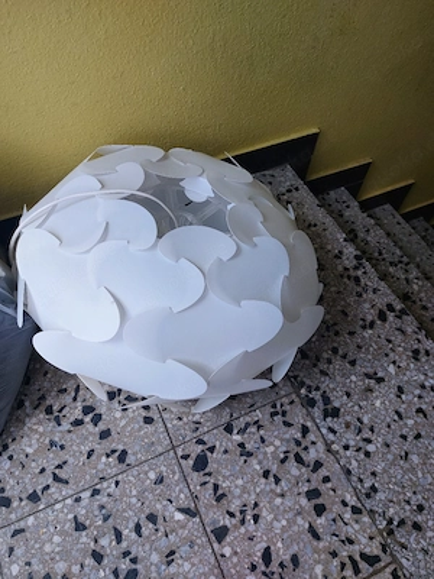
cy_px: 290
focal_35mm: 24
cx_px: 217
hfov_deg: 56.8
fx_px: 401
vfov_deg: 71.6
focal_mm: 5.23
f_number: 1.8
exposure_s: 1/100
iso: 32
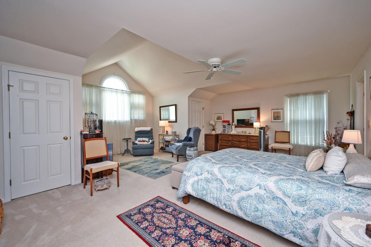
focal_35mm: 14
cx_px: 186
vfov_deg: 81.2
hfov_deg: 104.3
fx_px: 144
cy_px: 124
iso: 250
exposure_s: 1/60
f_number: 4
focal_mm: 14
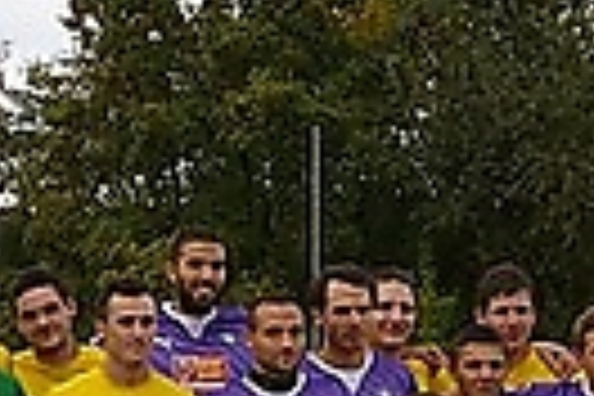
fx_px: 4064
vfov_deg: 5.6
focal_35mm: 246
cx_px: -171
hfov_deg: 8.3
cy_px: 238
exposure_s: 1/250
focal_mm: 35
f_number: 5.6
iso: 200
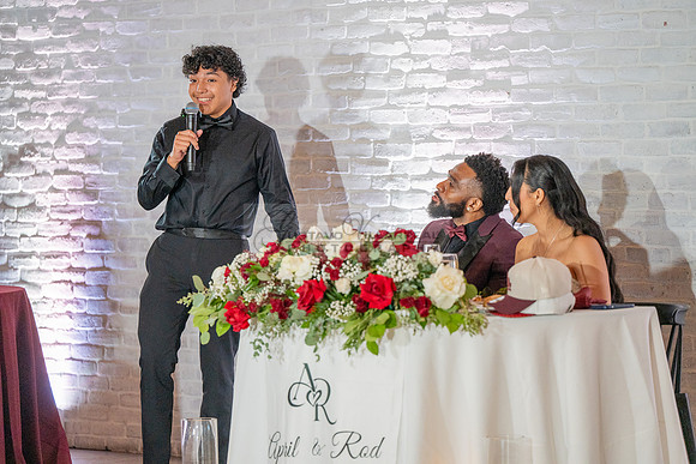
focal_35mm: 170
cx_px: 348
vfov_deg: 8.1
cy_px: 232
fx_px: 3287
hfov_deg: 12.1
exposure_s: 1/320
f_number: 2.8
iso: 1600
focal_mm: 170
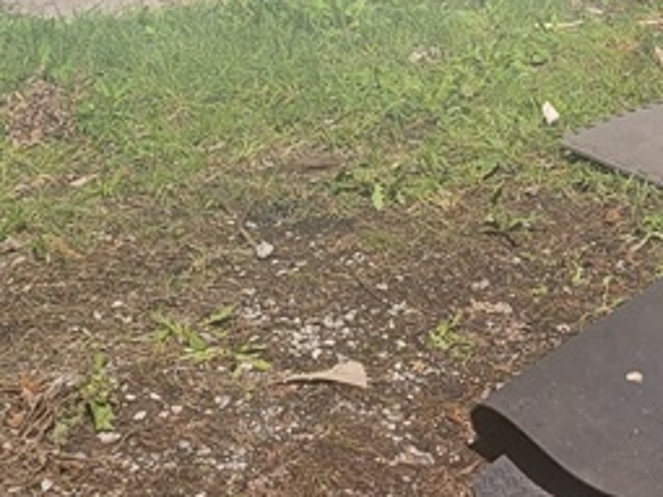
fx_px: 2087
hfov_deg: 17.9
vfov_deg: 12.1
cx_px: 512
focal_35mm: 109
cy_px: -490
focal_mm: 5.4
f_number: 1.8
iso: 40
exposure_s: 1/3967
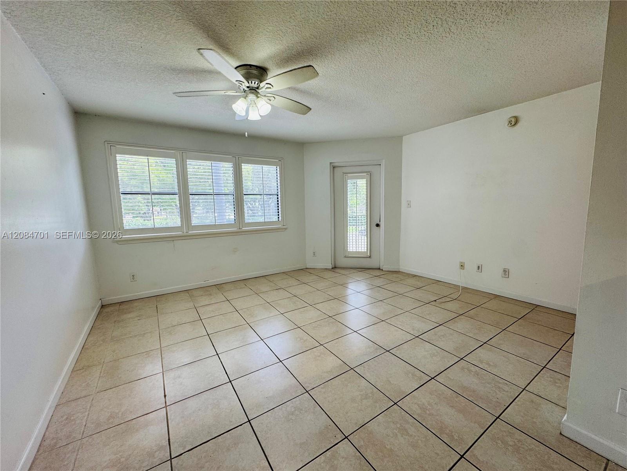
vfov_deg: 85.7
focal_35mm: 14
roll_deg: +1.2
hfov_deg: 102.1
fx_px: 254
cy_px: 236
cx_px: 314
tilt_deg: -6.6
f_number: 2.2
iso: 64
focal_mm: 2.22
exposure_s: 1/120
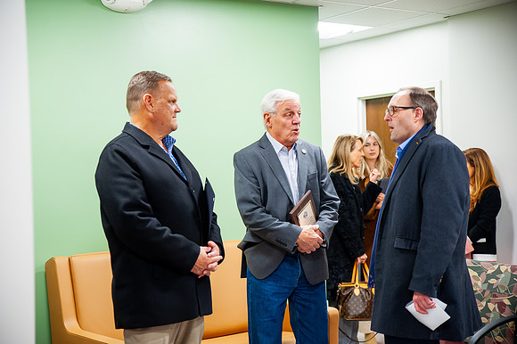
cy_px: 172
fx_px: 804
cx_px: 258
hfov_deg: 35.7
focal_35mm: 56
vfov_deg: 24.2
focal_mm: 56
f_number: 2.8
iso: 800
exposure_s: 1/125
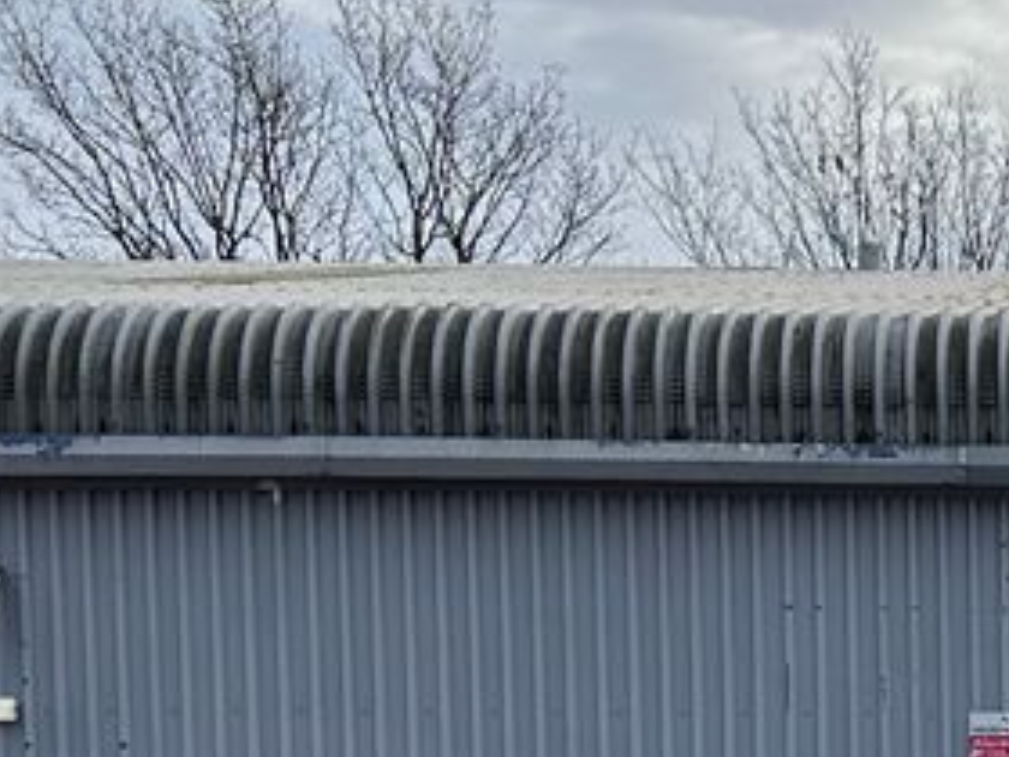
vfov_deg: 14.9
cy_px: 953
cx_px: 1323
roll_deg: +0.7
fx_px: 2769
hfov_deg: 19.1
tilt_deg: -3.3
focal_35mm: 95
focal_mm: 6.86
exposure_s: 1/1845
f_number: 1.78
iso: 80
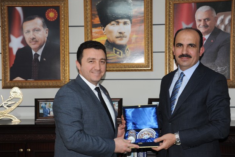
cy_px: 78
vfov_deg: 25.0
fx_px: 352
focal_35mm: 54
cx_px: 115
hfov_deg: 36.9
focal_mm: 52
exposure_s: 1/60
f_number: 4.5
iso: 320
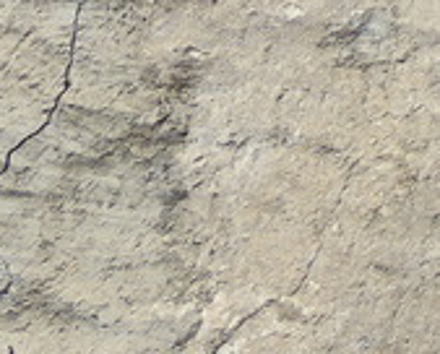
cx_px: 1234
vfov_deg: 1.8
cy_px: -437
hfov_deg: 2.2
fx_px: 11551
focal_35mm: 885
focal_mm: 24.2
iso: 80
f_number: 5.3
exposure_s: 1/400
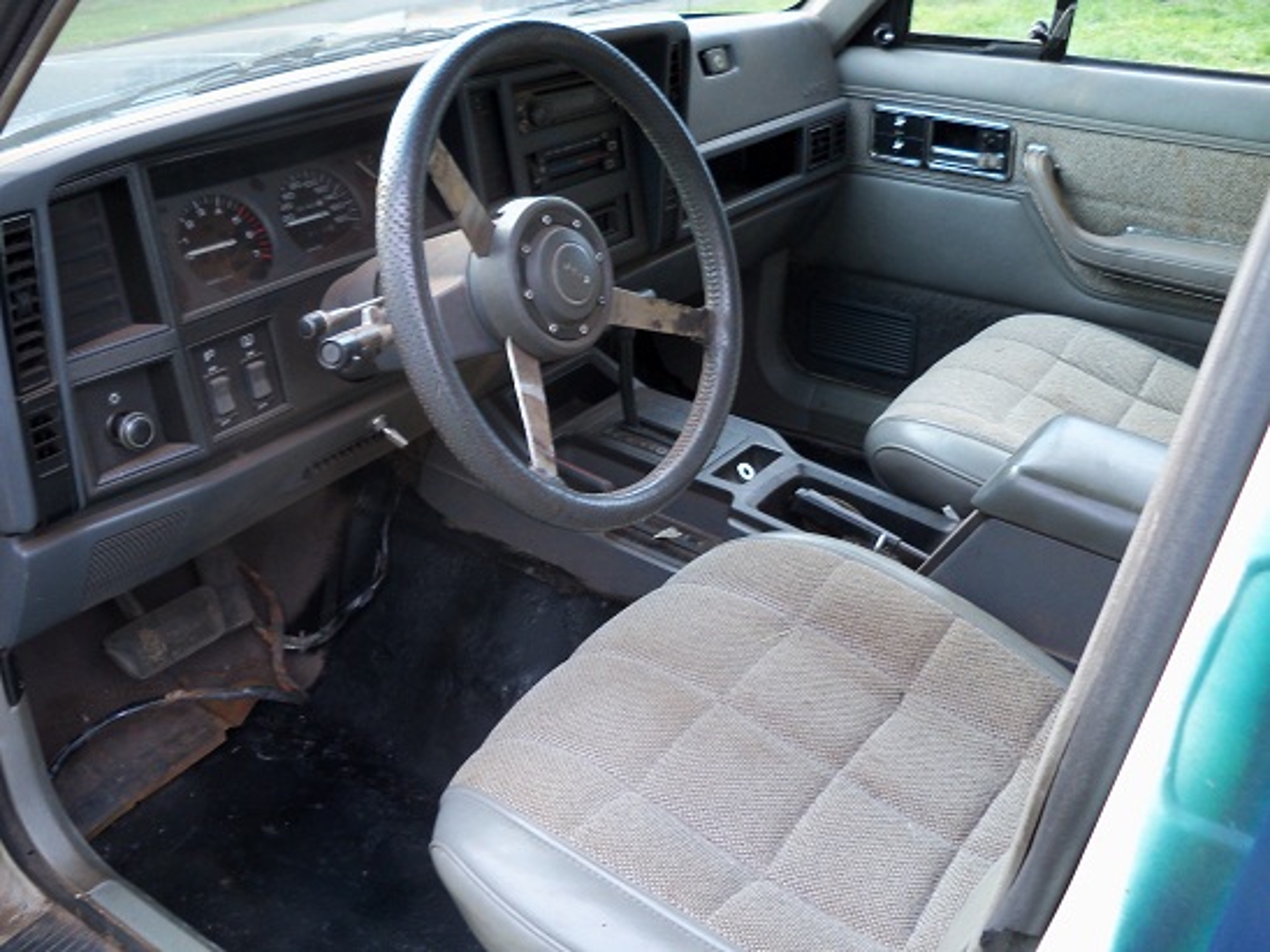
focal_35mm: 35
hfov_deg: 52.6
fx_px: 1284
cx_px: 635
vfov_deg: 40.7
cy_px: 476
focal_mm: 6.2
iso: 100
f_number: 3.5
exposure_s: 1/30
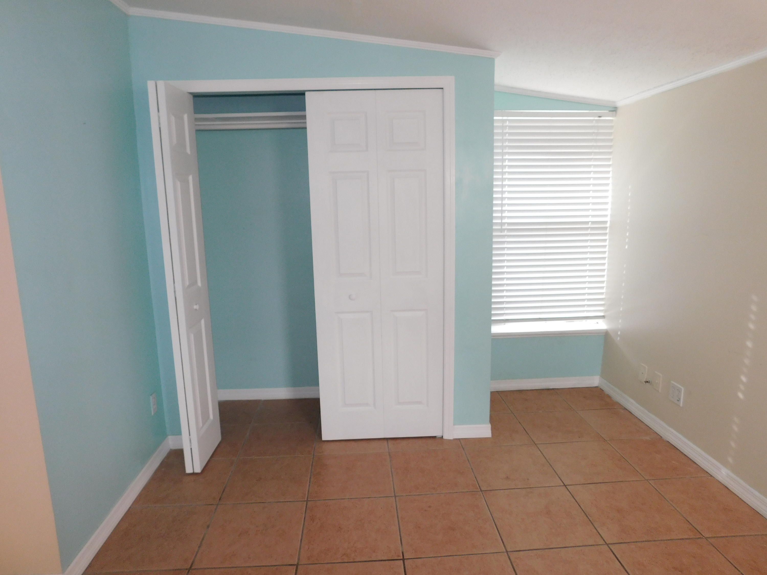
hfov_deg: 73.9
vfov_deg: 58.9
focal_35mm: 23
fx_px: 510
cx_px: 384
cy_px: 288
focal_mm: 4
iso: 220
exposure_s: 1/30
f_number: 3
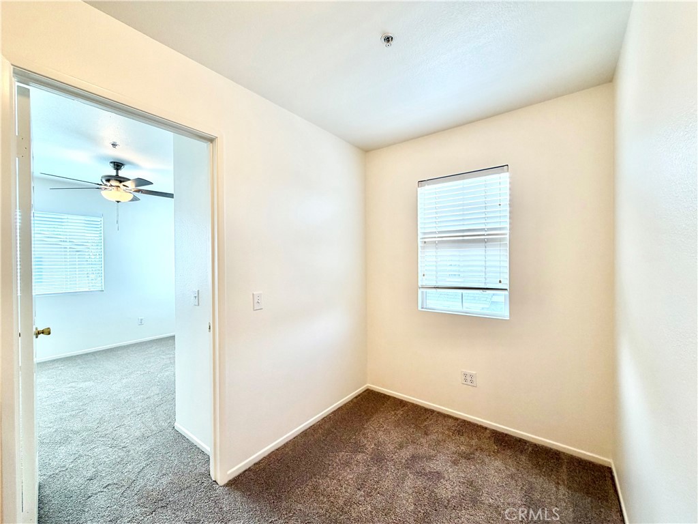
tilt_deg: +0.5
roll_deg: +1.0
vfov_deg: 85.7
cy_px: 262
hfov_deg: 102.1
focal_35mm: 14
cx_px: 349
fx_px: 282
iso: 80
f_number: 2.2
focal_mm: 2.22
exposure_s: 1/120
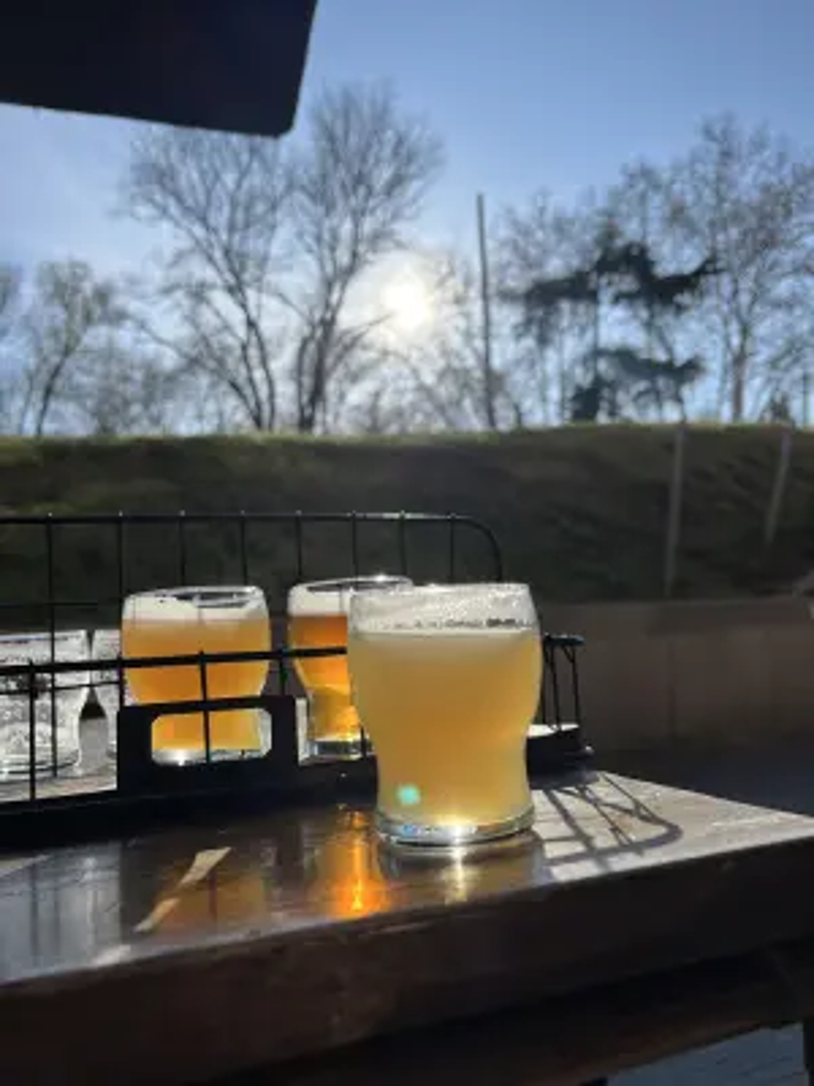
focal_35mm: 26
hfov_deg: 53.1
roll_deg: -0.2
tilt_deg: +3.6
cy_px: 543
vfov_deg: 67.3
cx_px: 407
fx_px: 815
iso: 50
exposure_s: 1/4651
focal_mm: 5.1
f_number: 1.6
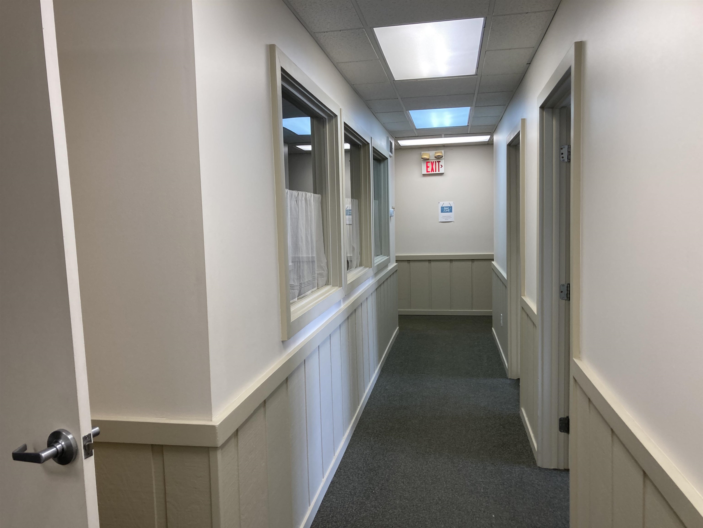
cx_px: 352
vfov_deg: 49.7
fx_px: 569
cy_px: 264
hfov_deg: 63.4
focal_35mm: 28
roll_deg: +1.8
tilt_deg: -5.0
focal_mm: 3.99
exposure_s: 1/60
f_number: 1.8
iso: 50
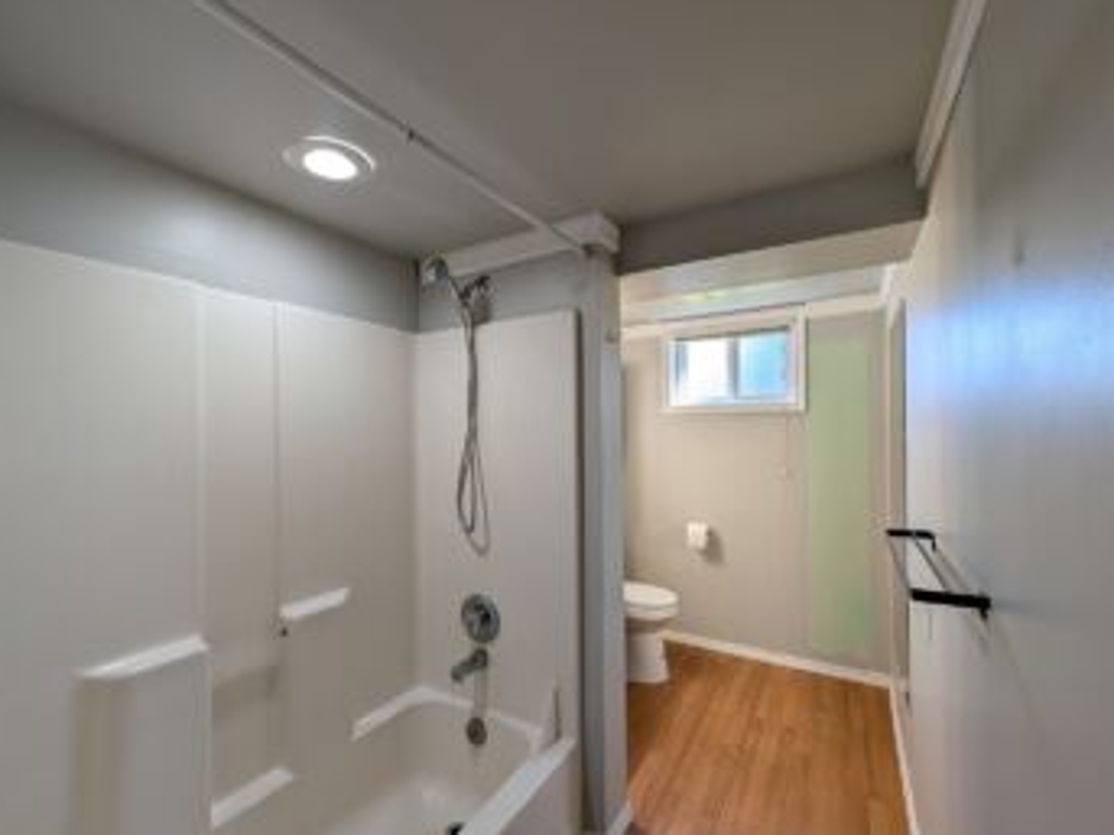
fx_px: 450
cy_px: 427
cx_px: 526
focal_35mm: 14
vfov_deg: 85.6
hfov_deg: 102.0
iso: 46
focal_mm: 2.02
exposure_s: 1/120
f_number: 1.7
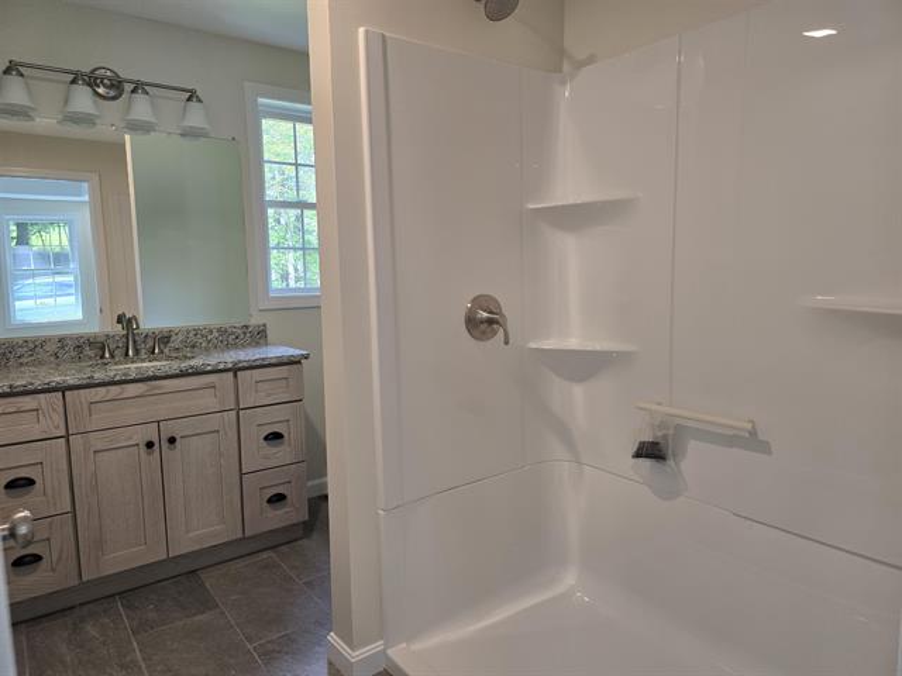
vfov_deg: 58.9
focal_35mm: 23
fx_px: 599
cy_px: 338
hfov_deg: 73.9
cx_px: 451
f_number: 1.7
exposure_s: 1/120
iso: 125
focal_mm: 6.3
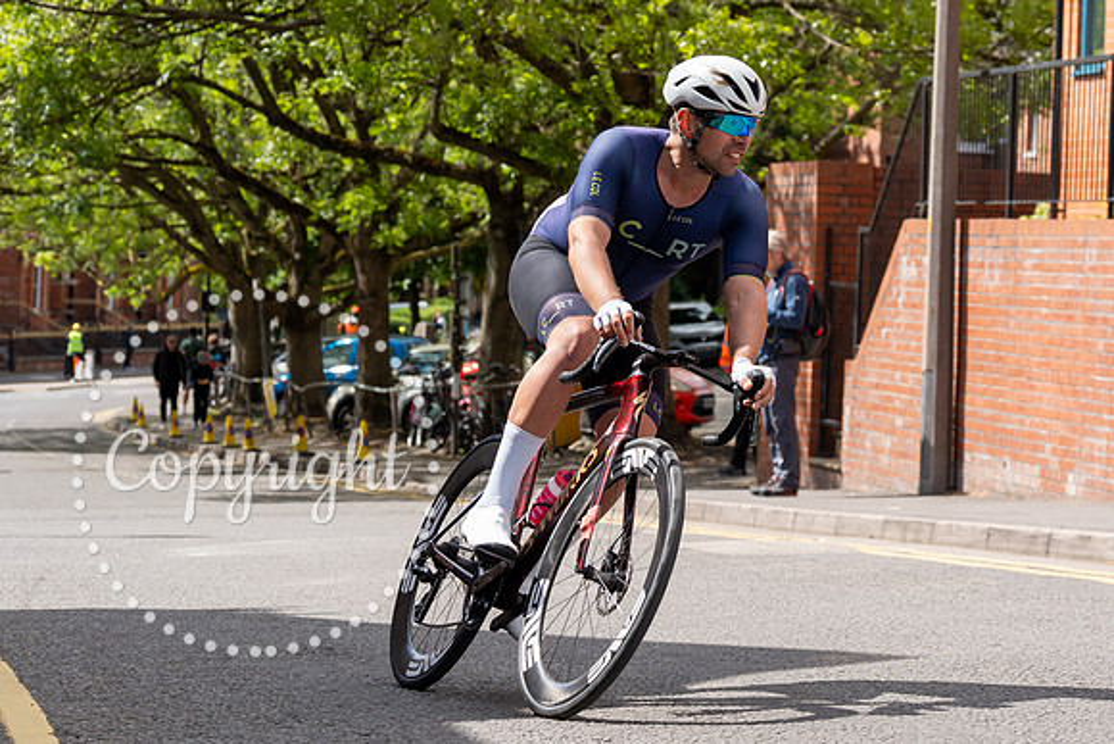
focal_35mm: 118
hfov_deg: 17.4
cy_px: 181
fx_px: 3645
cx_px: 593
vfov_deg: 11.6
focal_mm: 70
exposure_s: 1/1000
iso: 400
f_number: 5.6
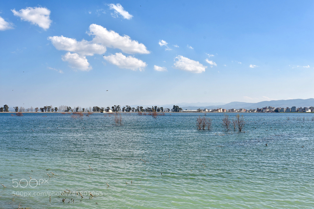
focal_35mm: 36
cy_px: 104
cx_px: 157
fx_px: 314
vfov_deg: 36.9
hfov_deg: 53.1
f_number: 11
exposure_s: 1/125
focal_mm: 24
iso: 100
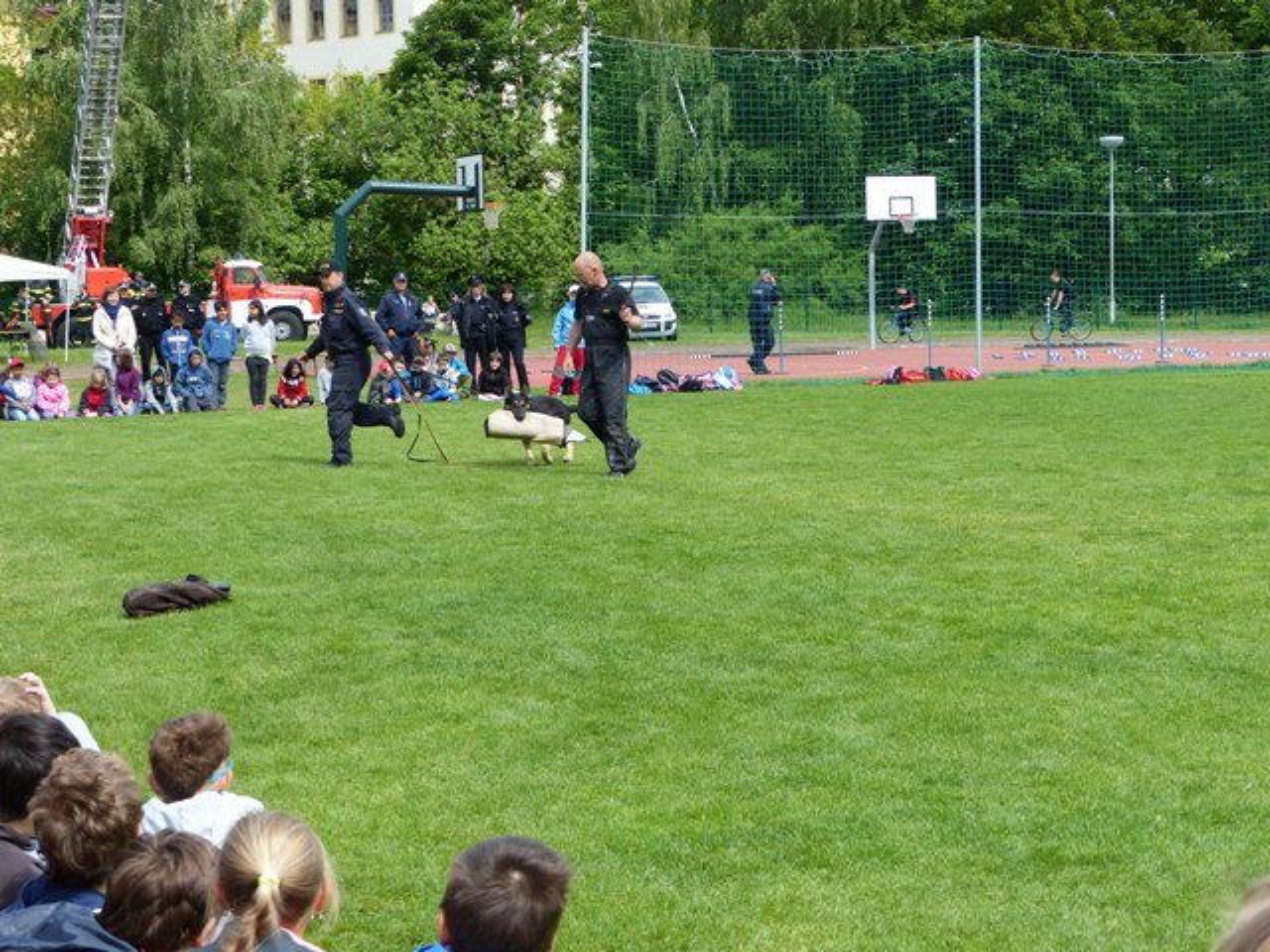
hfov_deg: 25.0
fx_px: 2862
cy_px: 476
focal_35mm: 78
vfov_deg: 18.9
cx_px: 635
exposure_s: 1/400
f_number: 4
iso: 100
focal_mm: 14
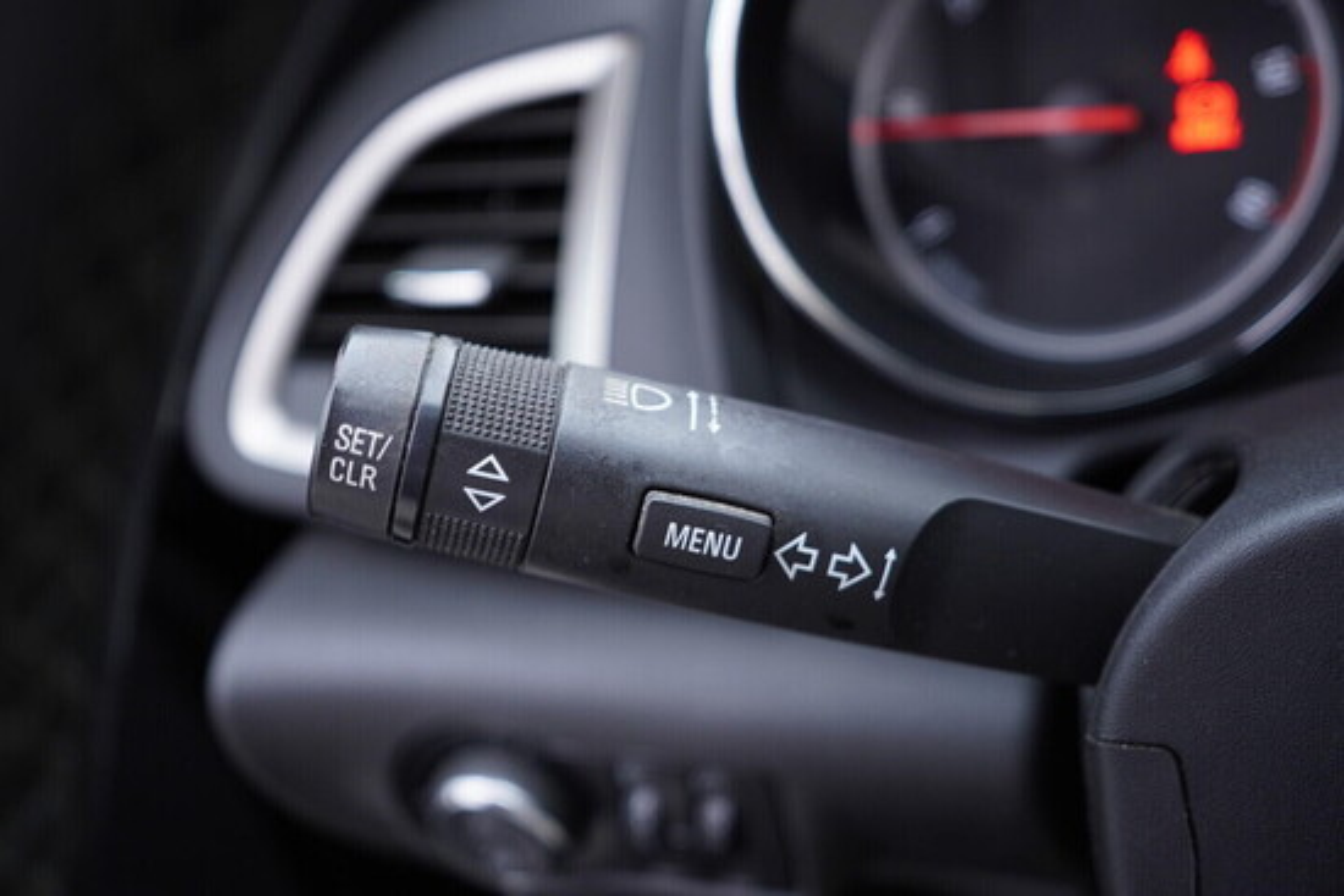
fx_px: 1344
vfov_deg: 36.9
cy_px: 448
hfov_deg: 53.1
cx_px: 672
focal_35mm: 36
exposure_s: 1/40
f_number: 2.8
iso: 250
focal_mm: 24
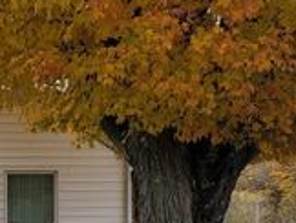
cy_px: 228
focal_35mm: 74
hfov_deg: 24.0
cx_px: -55
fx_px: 634
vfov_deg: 19.3
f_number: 1.8
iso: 16
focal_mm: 6.7
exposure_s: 1/300
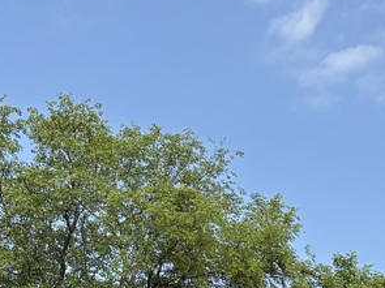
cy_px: 558
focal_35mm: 127
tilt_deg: +1.7
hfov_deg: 13.5
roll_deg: -0.4
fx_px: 1412
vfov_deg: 10.8
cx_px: 745
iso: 50
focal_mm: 5.96
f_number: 1.6
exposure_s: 1/2865
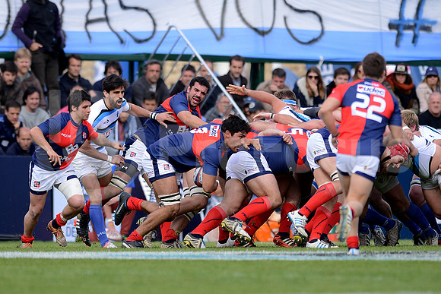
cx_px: 220
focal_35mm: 420
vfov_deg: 3.3
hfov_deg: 4.9
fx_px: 5146
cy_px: 147
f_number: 4
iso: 400
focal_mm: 420
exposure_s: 1/1250
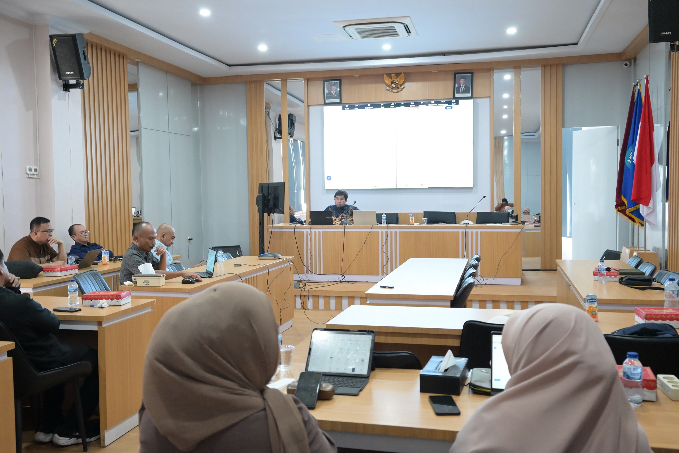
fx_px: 632
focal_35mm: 34
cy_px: 226
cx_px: 340
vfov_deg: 39.4
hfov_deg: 56.5
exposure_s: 1/60
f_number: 6.3
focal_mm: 33.5
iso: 8000
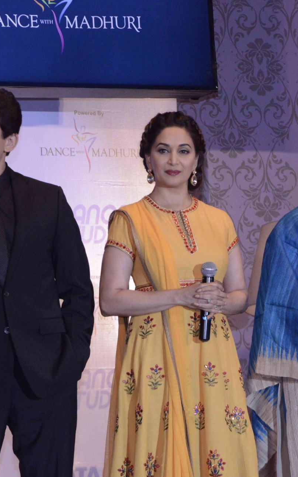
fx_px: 3141
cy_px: 238
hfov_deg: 5.4
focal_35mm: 242
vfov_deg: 8.7
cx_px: 178
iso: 1600
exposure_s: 1/200
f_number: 9
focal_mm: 105
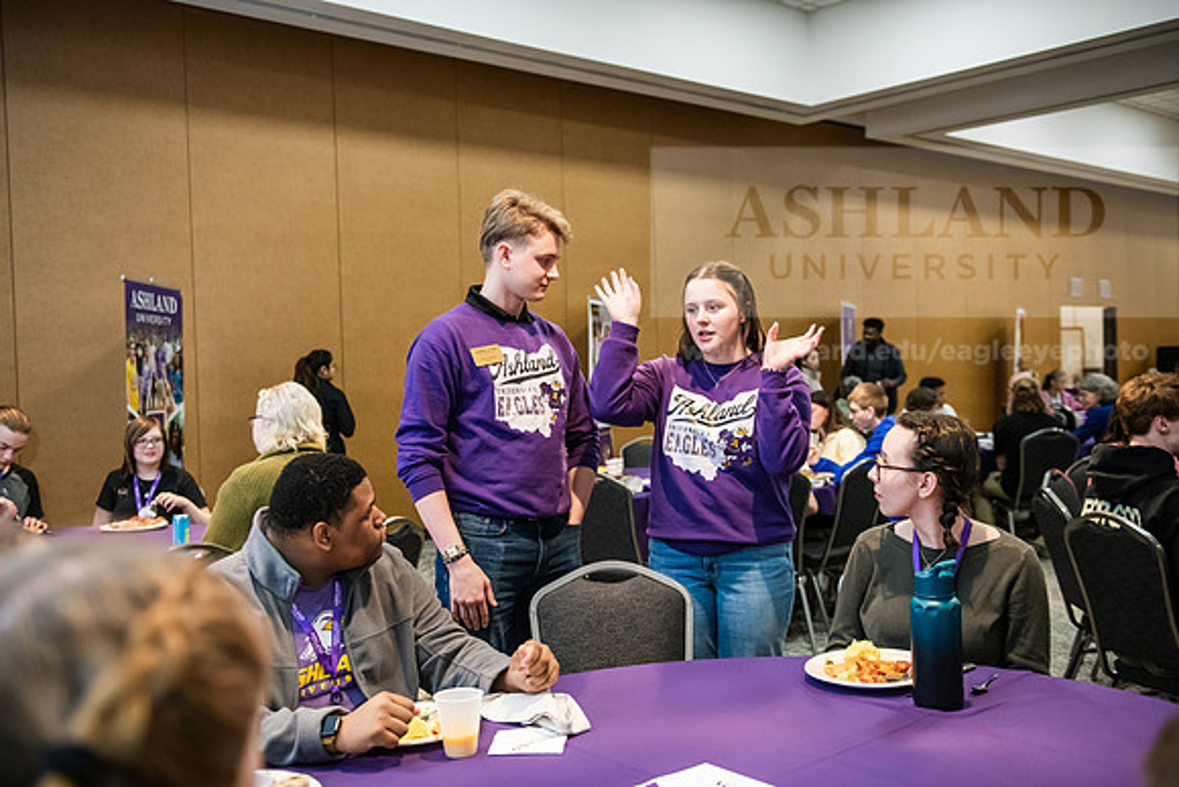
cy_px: 394
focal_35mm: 36
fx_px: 1179
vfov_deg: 36.9
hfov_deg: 53.1
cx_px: 590
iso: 2000
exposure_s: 1/160
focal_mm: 36
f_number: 3.2
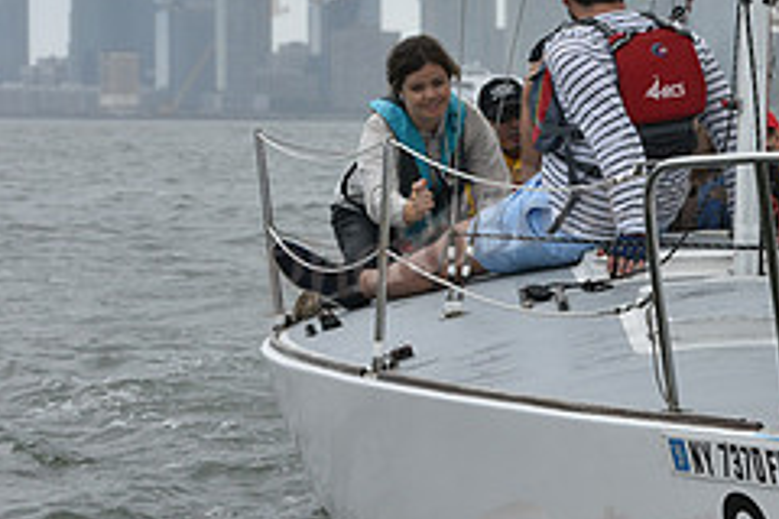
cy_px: 355
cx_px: 886
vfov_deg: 6.6
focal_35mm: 208
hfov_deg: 9.8
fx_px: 4501
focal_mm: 86
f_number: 7.1
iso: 400
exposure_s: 1/800
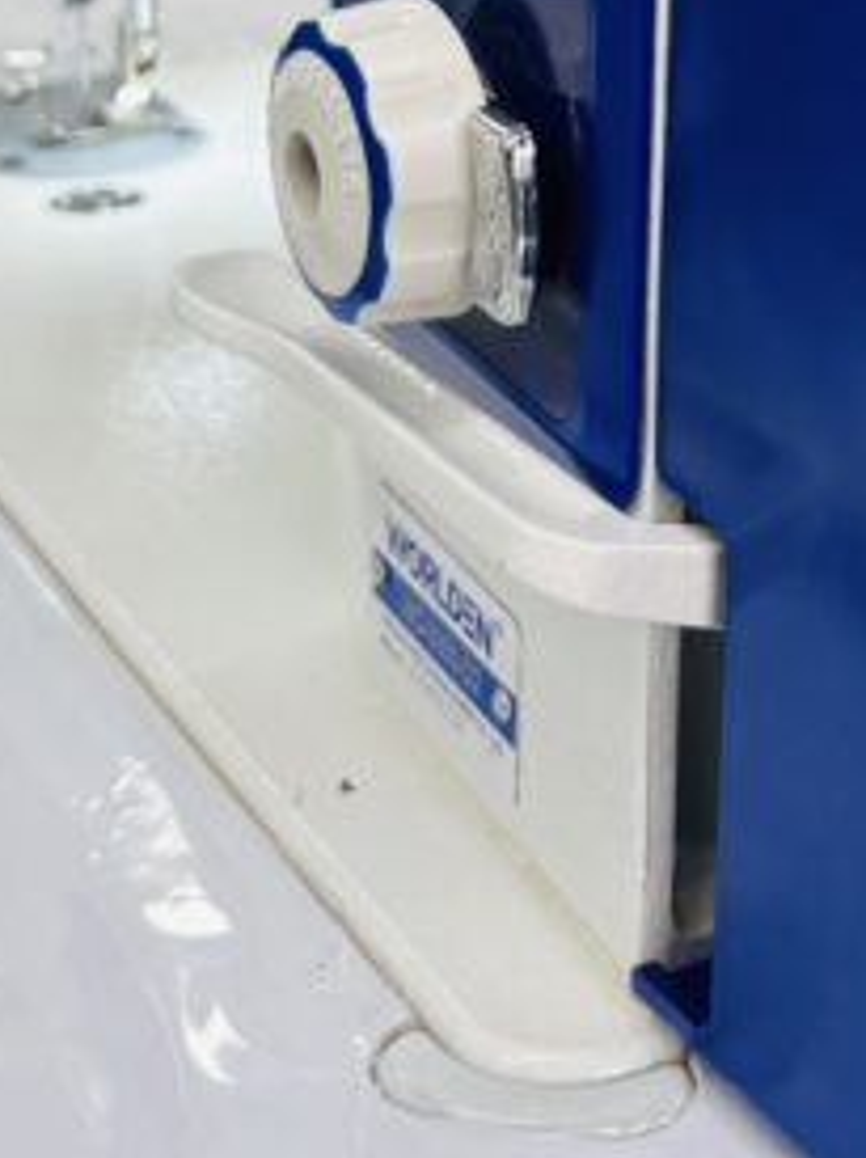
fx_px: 2539
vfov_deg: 23.7
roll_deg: -1.6
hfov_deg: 19.0
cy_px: -190
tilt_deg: -10.3
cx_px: 765
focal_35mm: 76
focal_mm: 5.96
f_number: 1.6
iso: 125
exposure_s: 1/121
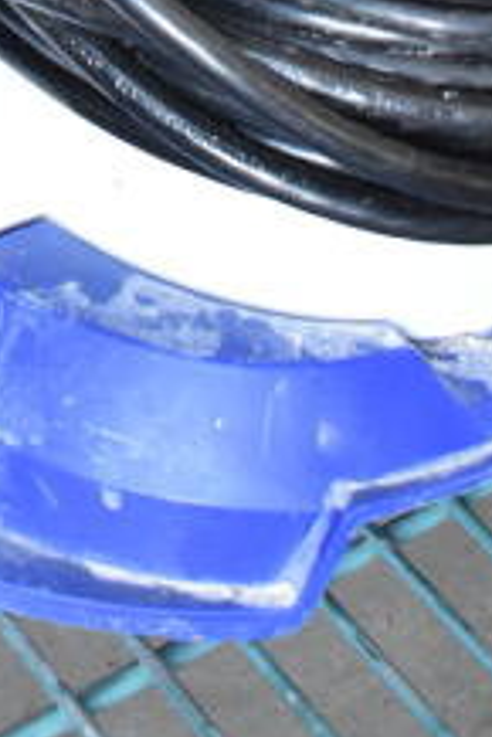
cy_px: -720
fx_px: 2970
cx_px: -75
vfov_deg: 12.5
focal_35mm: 145
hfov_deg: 9.4
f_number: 4.5
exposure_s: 1/80
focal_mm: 23
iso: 1600
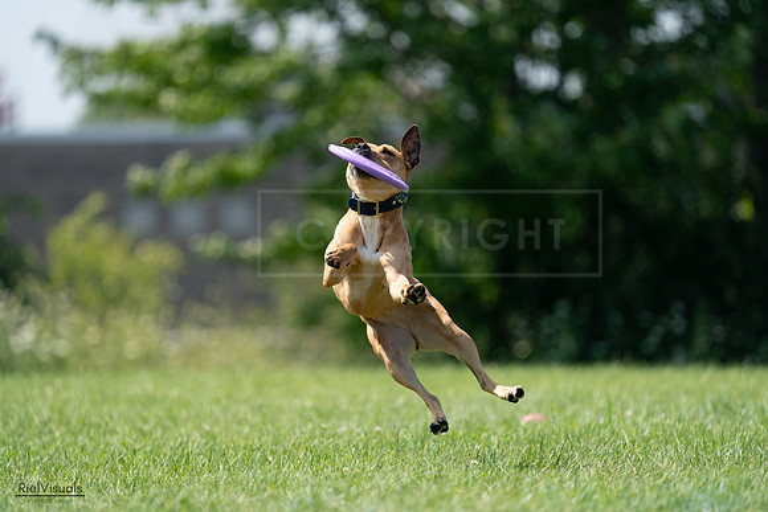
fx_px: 9794
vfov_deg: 3.0
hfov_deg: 4.5
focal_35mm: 459
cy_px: 256
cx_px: 384
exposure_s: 1/4000
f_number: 6.3
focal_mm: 459
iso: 1250
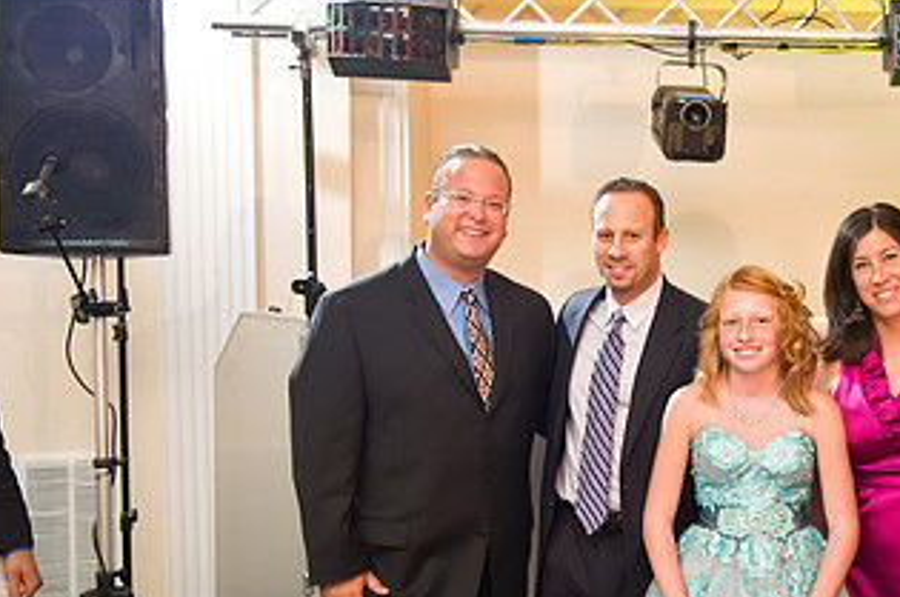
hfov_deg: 32.9
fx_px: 1473
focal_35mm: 59
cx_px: 731
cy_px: 354
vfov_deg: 22.9
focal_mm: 32
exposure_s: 1/125
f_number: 3.2
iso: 1600
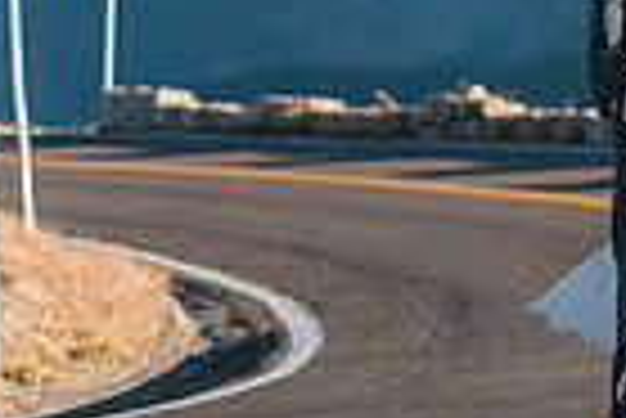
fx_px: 6301
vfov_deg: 3.8
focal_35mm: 362
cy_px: -196
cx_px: 302
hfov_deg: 5.7
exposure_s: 1/2500
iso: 125
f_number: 2.8
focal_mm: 85
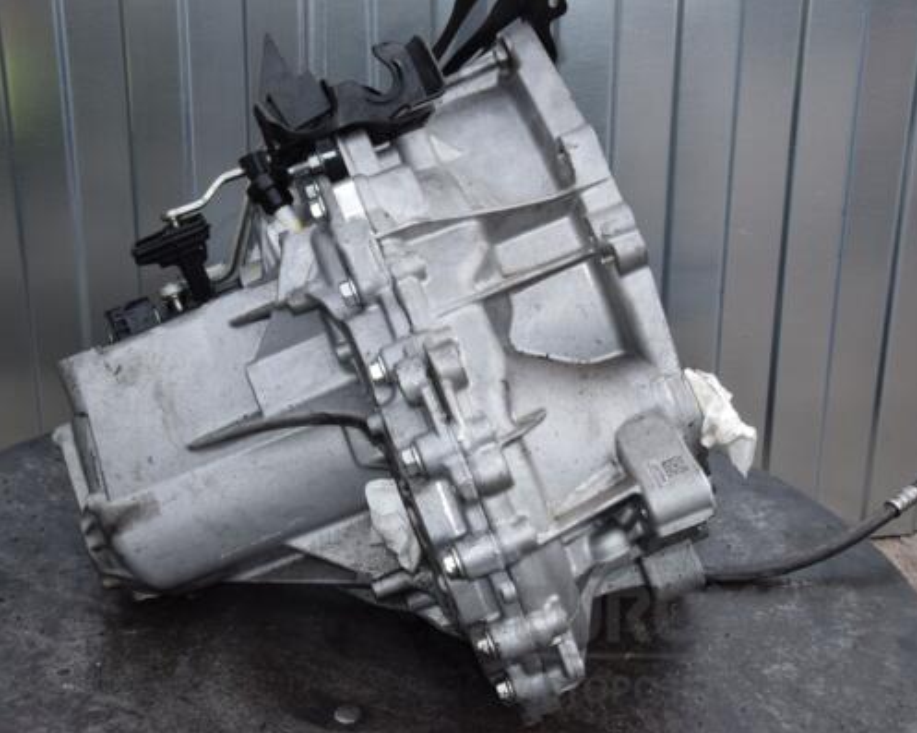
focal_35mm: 51
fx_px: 1383
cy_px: 367
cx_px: 480
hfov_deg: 36.7
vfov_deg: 29.7
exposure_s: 1/200
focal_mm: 30
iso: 800
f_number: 20
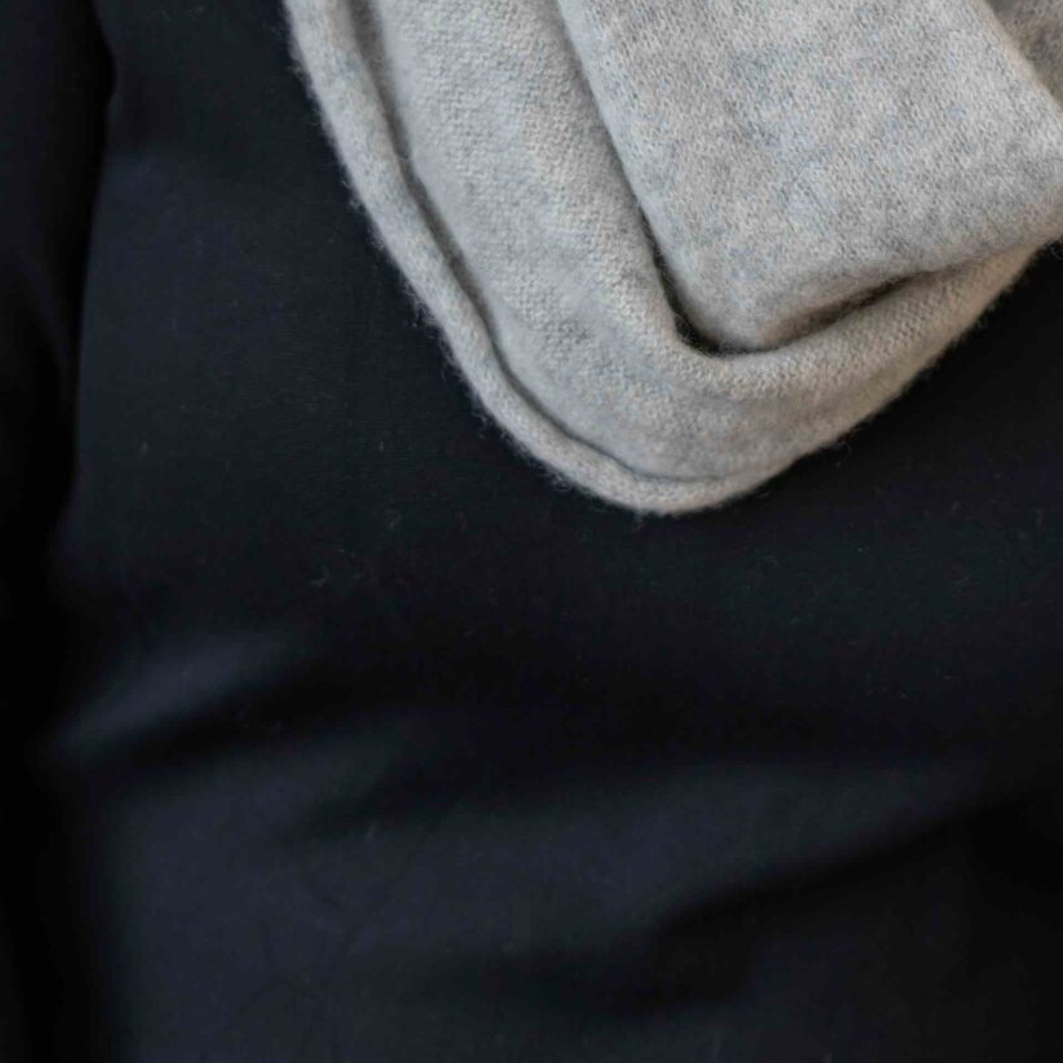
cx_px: 887
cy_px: -560
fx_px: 4586
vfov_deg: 12.5
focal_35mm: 132
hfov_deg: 13.1
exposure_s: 1/320
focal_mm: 50
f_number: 3.2
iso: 160
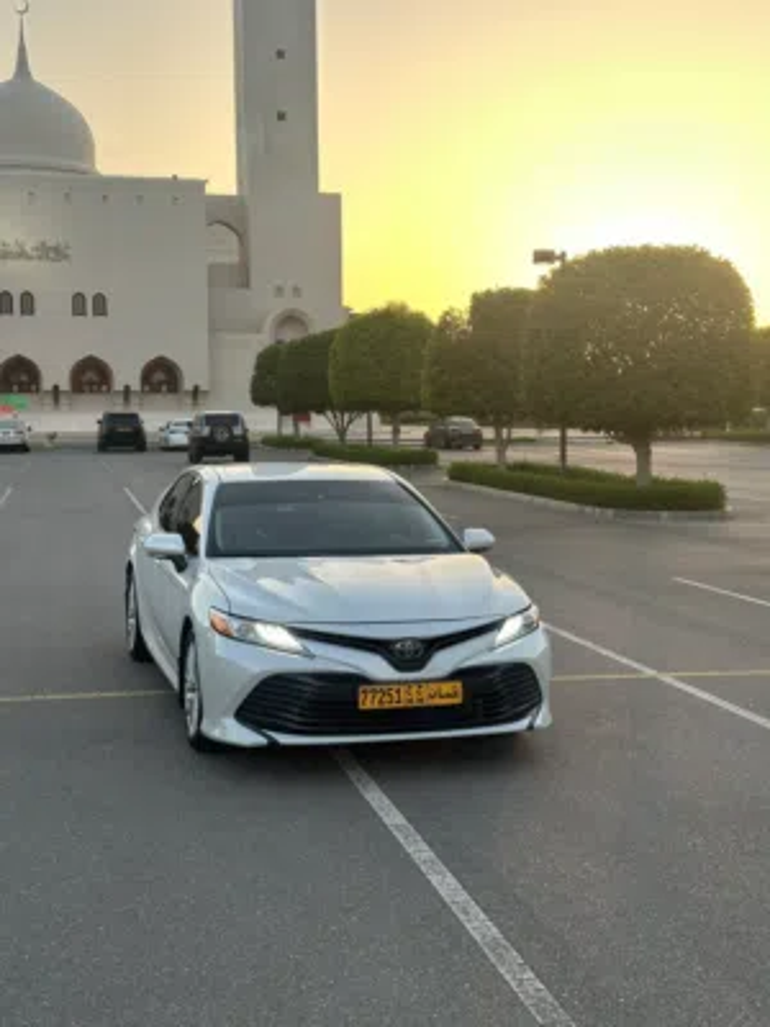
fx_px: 1424
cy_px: 514
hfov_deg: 30.3
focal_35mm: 48
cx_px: 385
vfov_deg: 39.7
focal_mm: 6.86
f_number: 1.78
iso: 64
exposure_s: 1/258
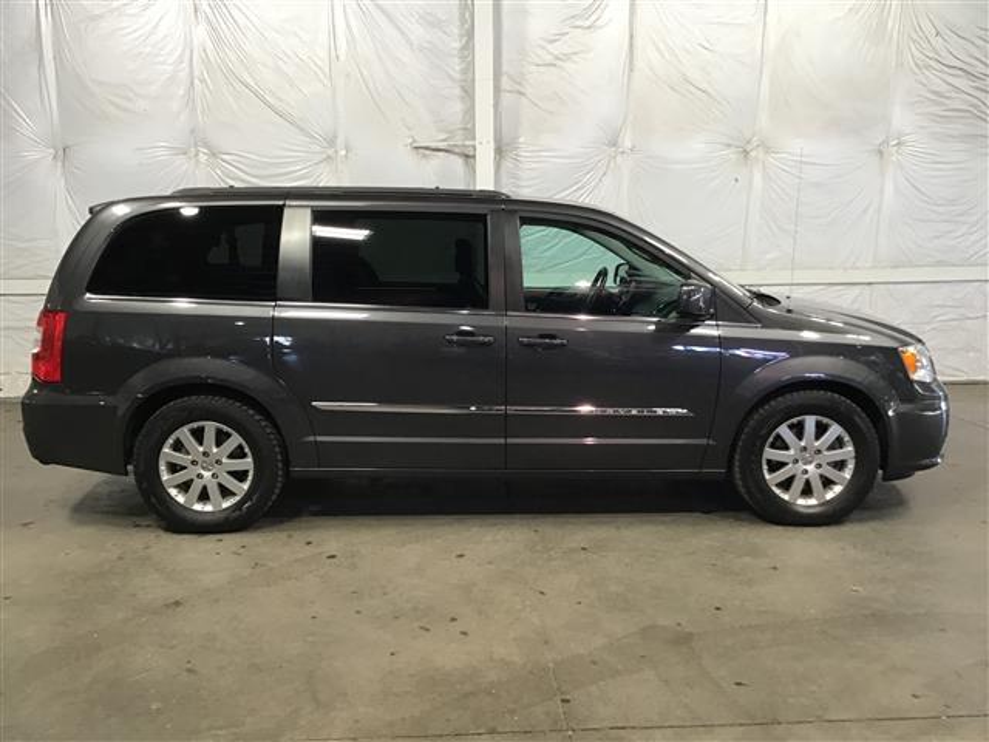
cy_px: 371
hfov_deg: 58.4
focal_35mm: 31
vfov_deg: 45.4
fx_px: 886
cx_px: 494
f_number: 2.4
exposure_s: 1/30
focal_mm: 3.3
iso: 80
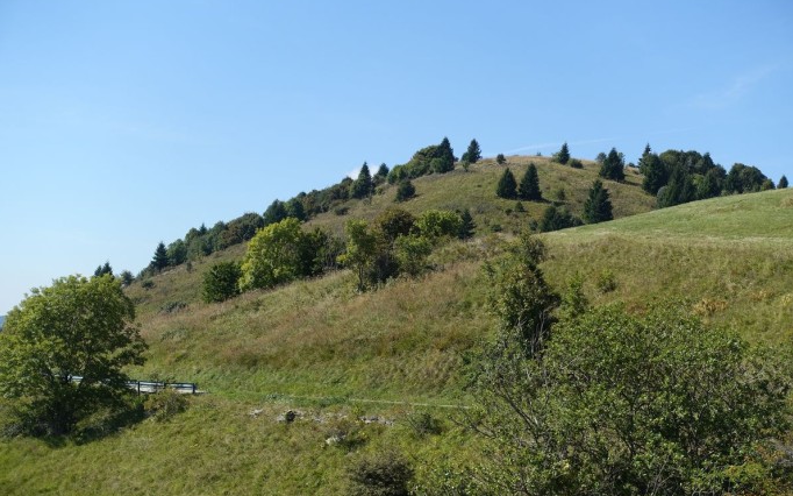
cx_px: 399
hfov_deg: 28.6
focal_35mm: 72
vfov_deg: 18.1
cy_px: 233
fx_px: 1556
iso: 125
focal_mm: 25.7
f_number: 5.6
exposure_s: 1/400
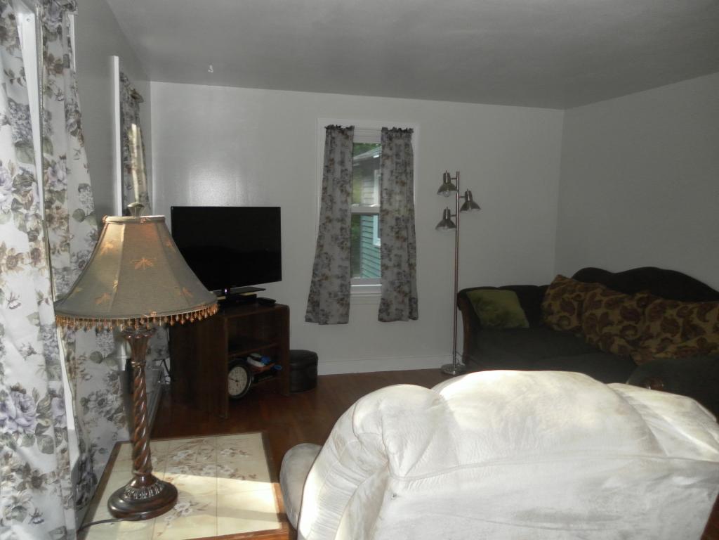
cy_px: 270
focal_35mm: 28
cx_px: 360
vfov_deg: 49.7
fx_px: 582
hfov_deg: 63.4
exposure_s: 1/50
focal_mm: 4.9
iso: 200
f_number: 3.2
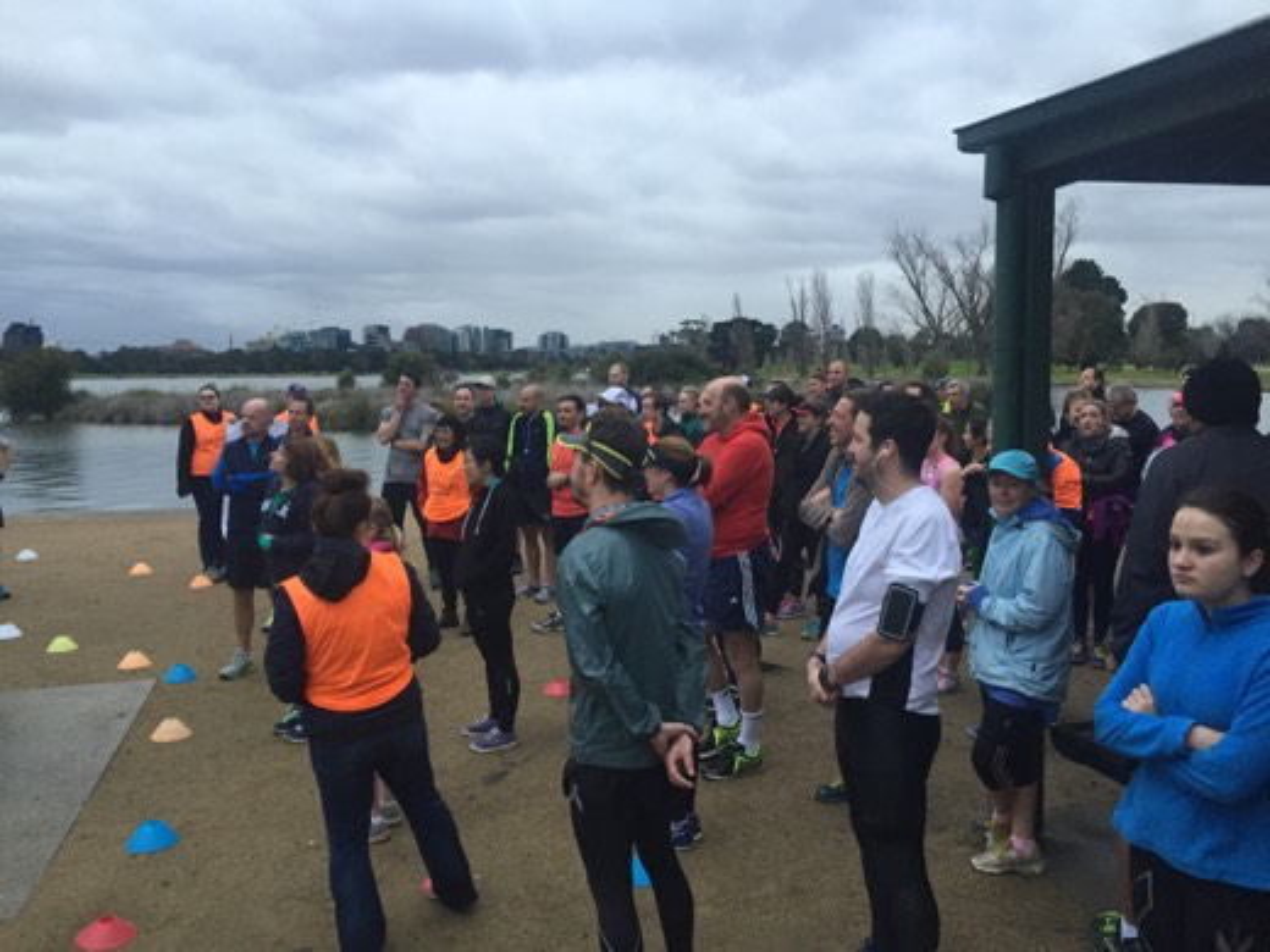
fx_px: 1064
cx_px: 635
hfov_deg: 61.7
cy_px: 476
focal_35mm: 29
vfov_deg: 48.2
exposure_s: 1/30
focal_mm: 4.15
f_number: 2.2
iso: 50
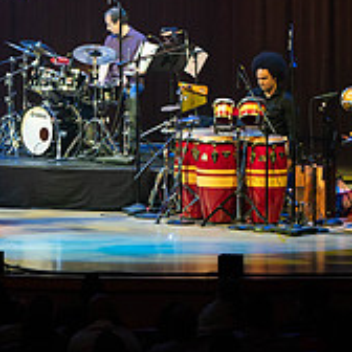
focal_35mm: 294
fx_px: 3382
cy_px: -28
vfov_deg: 5.9
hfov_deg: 5.9
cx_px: -132
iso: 2500
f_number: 5.6
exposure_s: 1/160
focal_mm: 100
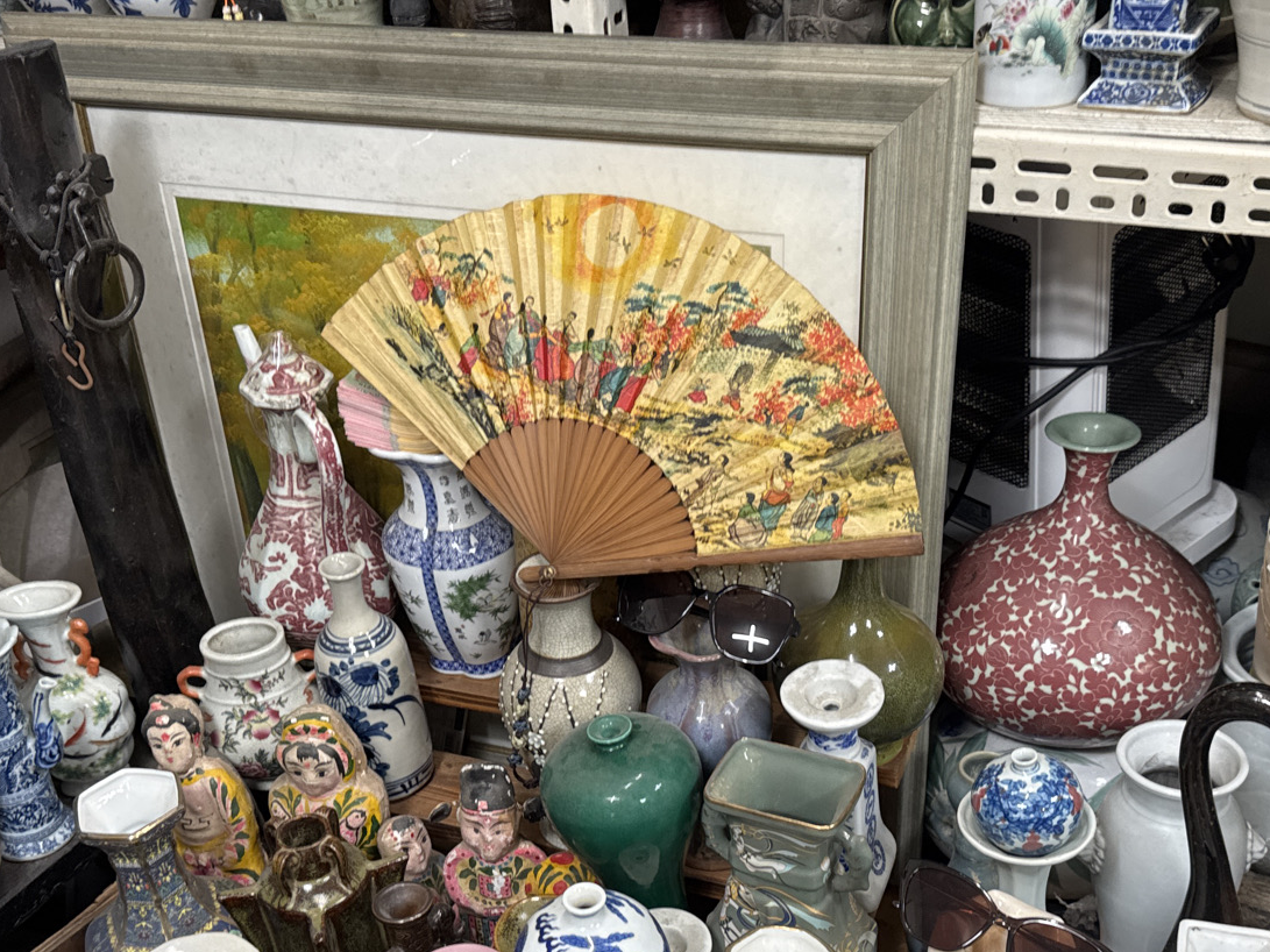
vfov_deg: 32.5
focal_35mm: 44
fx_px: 1614
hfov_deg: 42.9
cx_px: 622
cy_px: 649
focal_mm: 6.76
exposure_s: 1/60
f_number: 1.78
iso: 125
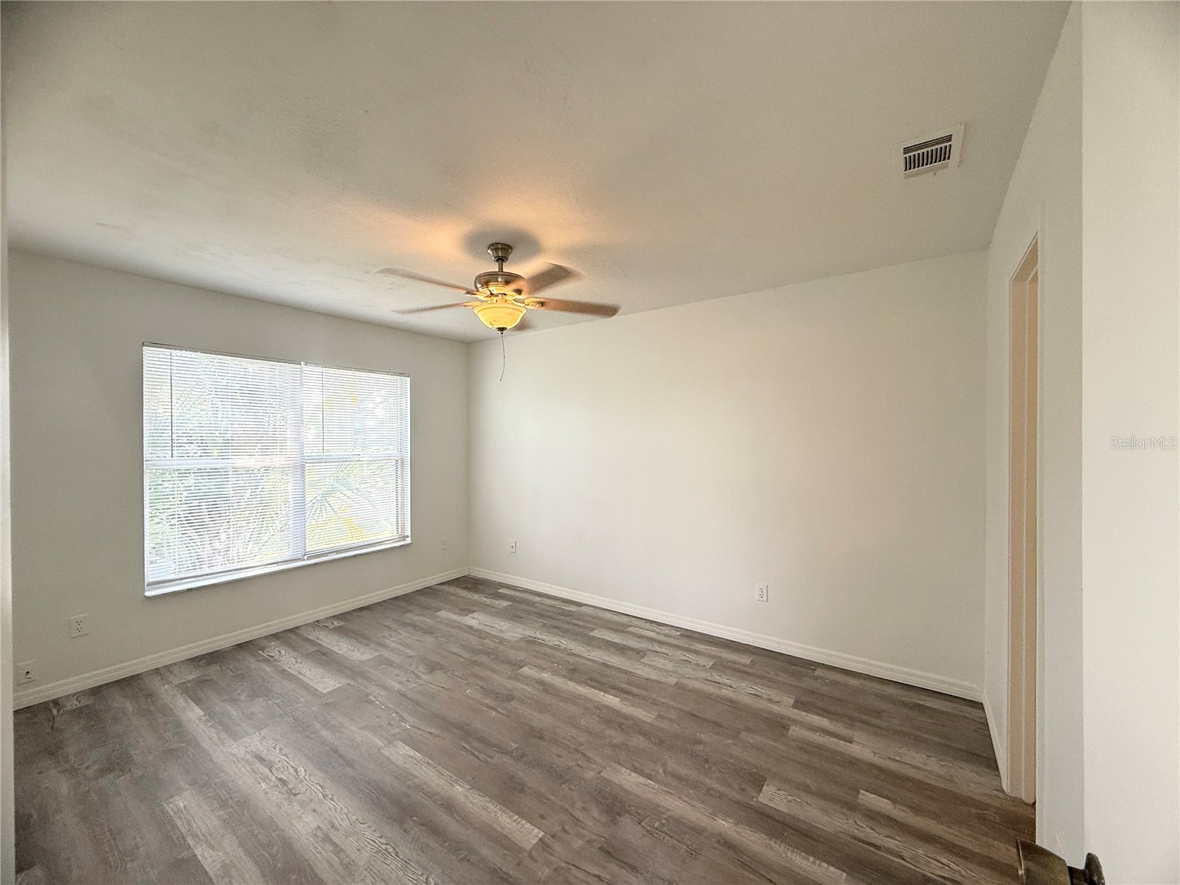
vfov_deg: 85.7
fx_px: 477
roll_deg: +0.5
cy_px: 442
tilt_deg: +0.4
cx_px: 590
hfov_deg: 102.1
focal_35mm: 14
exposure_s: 1/99
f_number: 2.2
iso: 100
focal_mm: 2.22
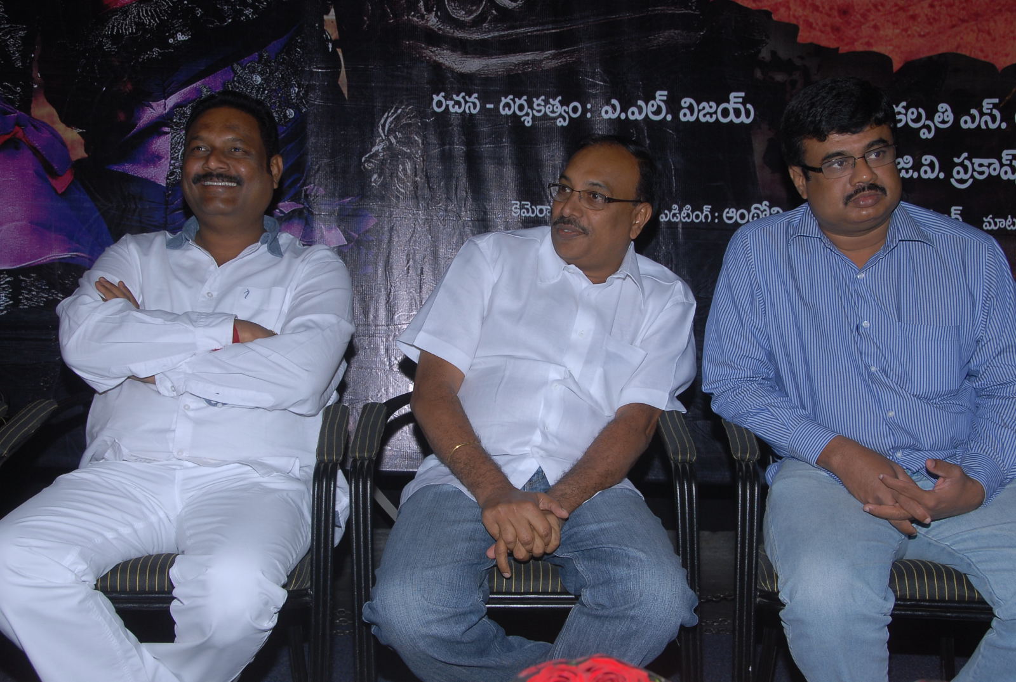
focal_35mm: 48
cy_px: 341
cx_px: 508
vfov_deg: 28.2
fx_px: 1357
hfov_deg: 41.0
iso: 200
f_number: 8
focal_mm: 32
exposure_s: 1/125
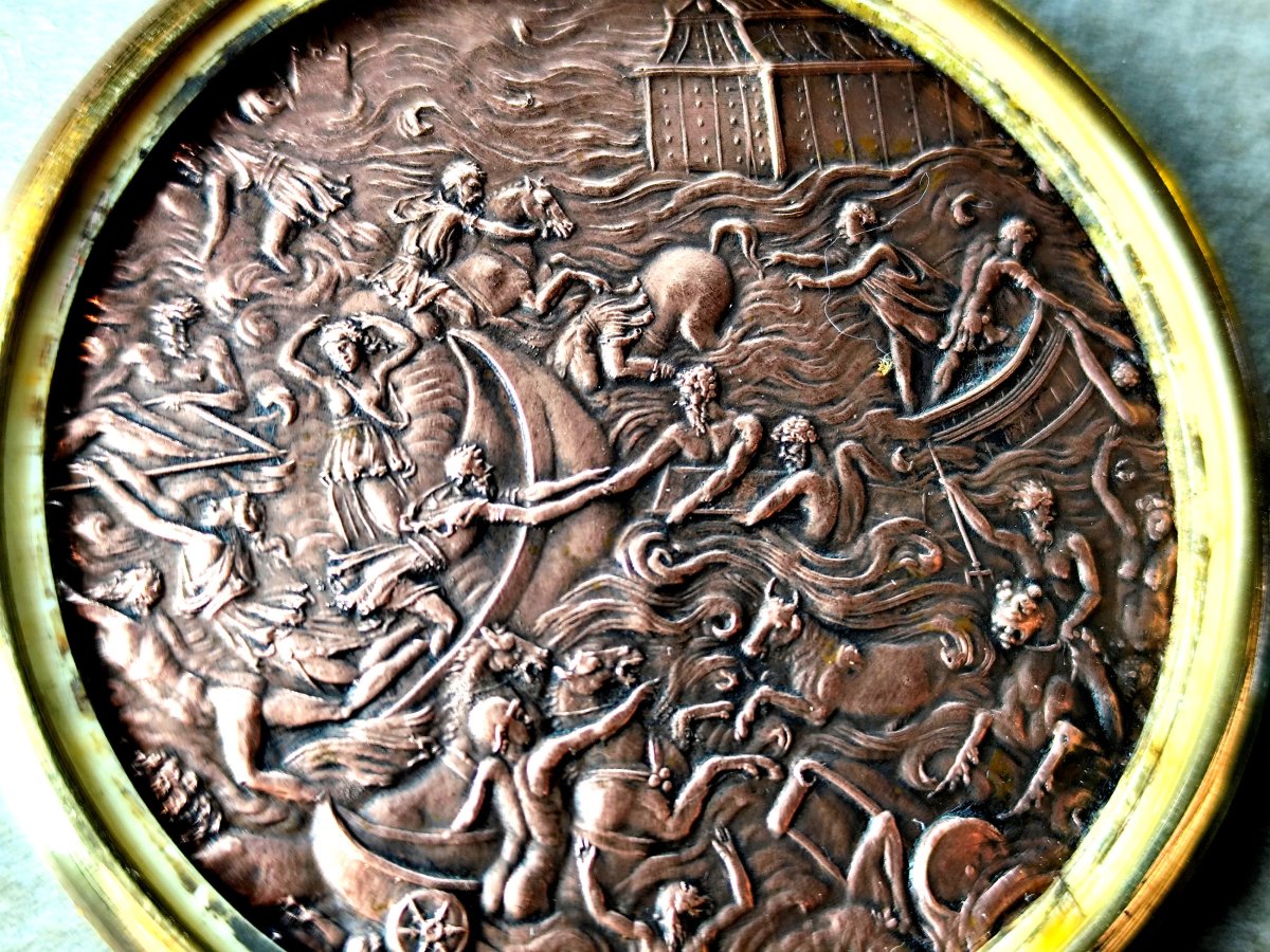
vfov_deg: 31.5
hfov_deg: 41.2
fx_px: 1688
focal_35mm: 46
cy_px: 476
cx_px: 635
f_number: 1.65
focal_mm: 6.14
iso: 80
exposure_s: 1/50
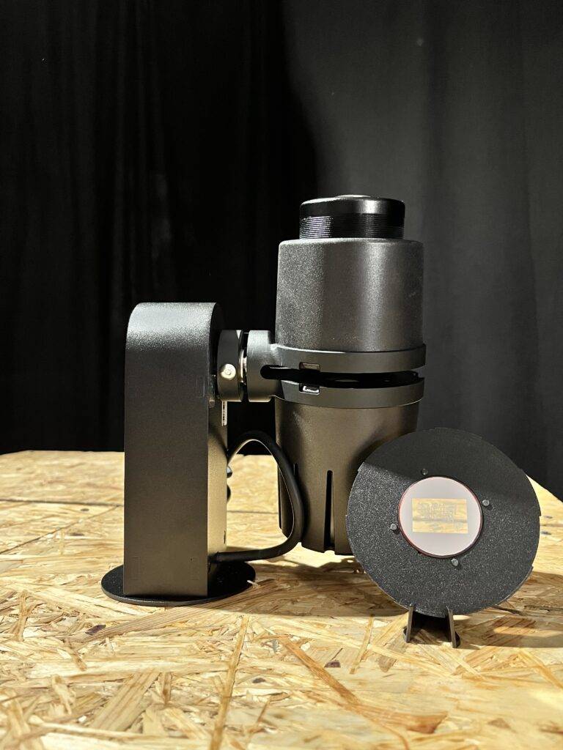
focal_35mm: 26
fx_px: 564
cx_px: 282
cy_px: 375
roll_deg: +0.9
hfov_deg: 53.1
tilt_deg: +0.0
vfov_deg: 67.3
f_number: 1.6
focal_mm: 5.1
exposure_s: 1/50
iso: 500
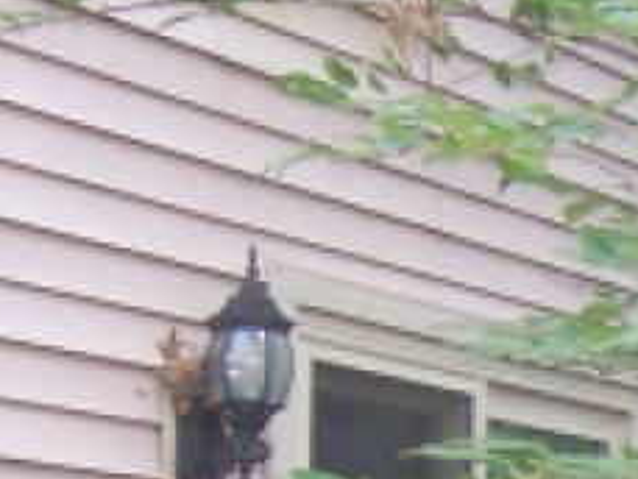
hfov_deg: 11.7
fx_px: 2969
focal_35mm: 161
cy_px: 817
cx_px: 978
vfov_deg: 8.9
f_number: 3
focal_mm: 6
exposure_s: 1/60
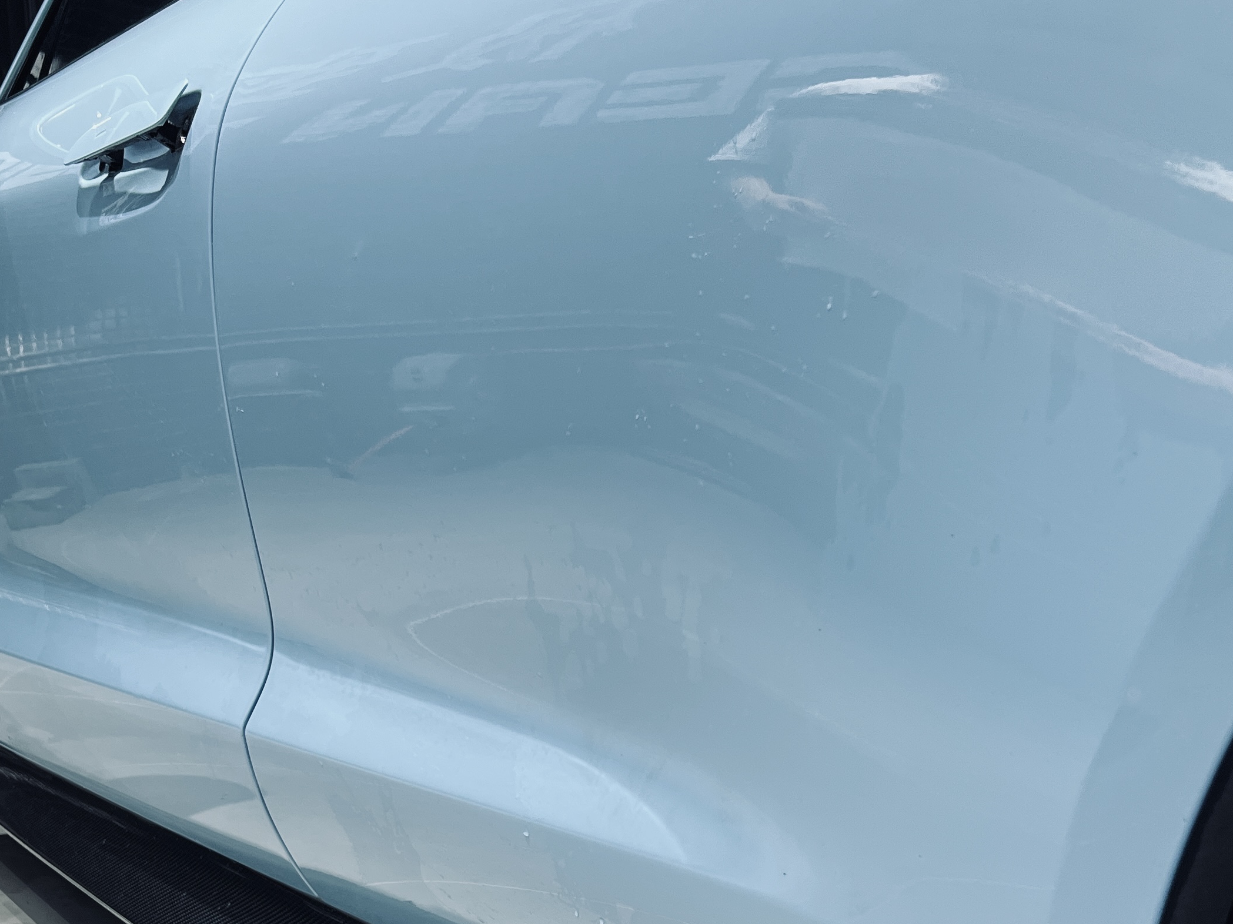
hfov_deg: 38.1
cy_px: 847
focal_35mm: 50
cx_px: 516
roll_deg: +2.1
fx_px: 1781
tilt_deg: -15.8
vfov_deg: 27.9
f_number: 1.5
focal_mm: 5.7
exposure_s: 1/100
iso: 80
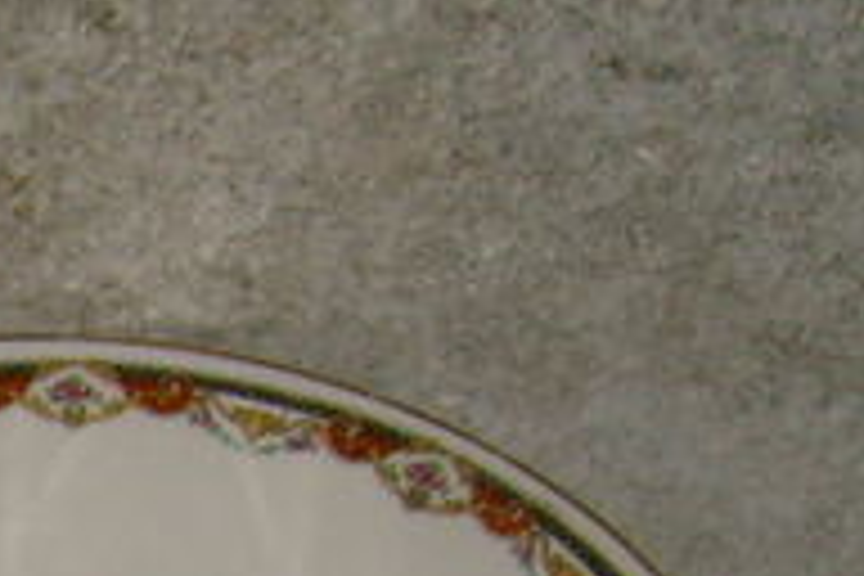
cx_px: -976
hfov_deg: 9.9
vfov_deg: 6.7
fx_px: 4560
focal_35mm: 190
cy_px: 1539
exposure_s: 1/45
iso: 100
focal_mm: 5.8
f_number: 2.8
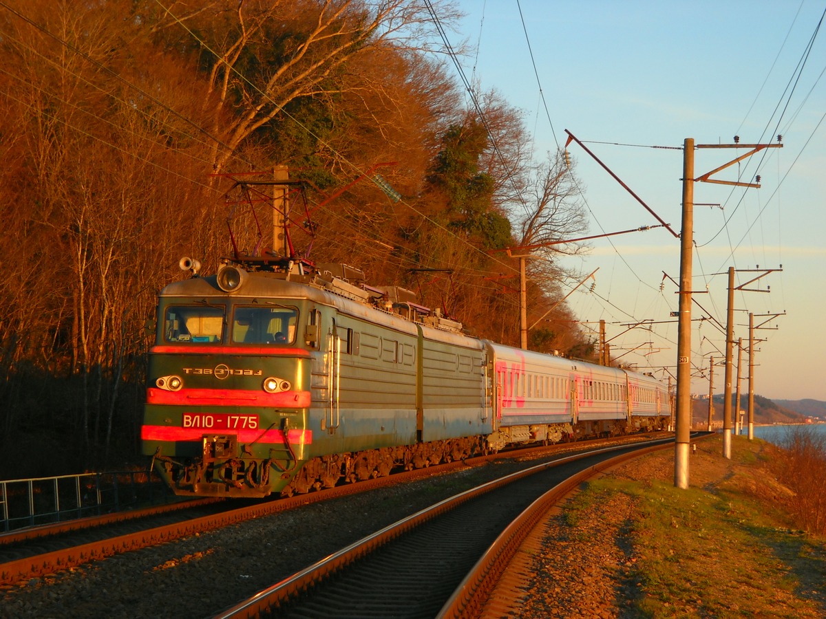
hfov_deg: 25.3
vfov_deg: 19.1
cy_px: 310
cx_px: 413
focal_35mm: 77
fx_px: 1837
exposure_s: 1/76
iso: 64
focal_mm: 12.71
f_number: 4.4
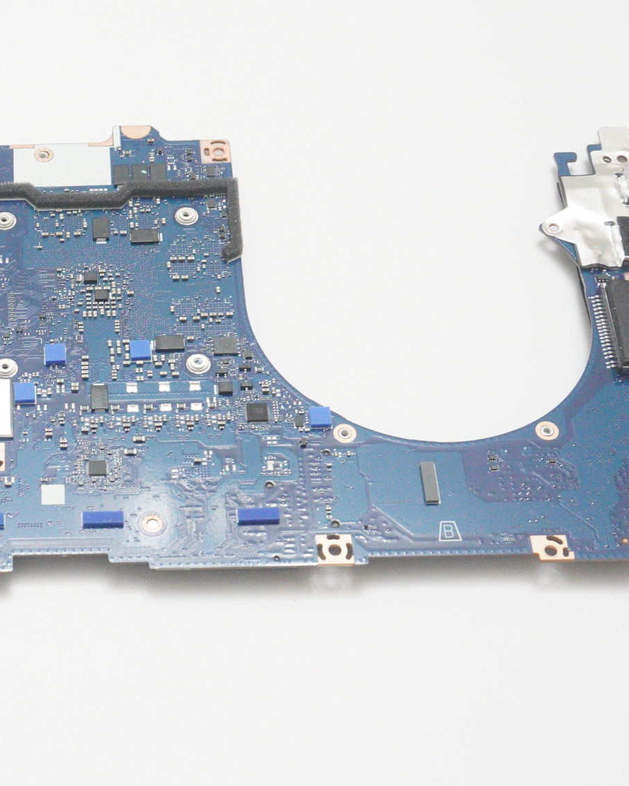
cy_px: 380
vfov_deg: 24.7
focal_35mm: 77
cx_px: -19
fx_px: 1792
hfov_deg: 19.3
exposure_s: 1/30
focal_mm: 25
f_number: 5.6
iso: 4000
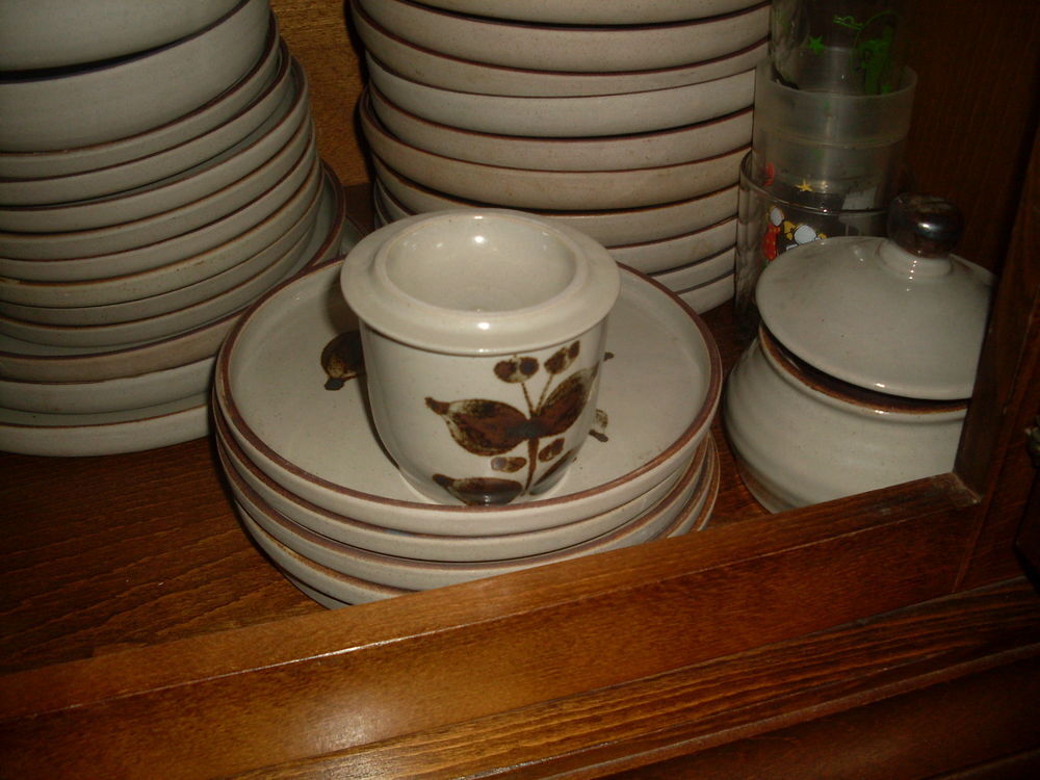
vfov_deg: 37.7
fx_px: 1142
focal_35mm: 38
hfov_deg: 49.0
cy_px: 390
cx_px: 520
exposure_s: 1/45
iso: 100
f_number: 2.8
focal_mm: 6.3
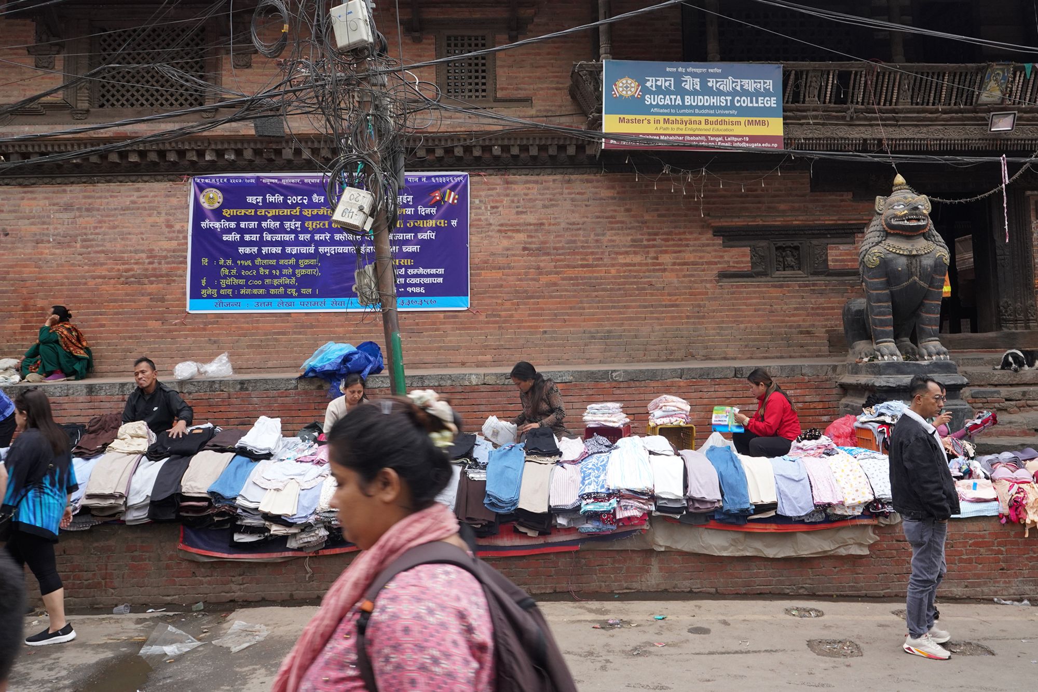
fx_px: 692
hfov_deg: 73.7
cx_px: 519
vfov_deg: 53.1
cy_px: 346
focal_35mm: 24
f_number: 9
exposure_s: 1/100
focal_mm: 24
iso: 800
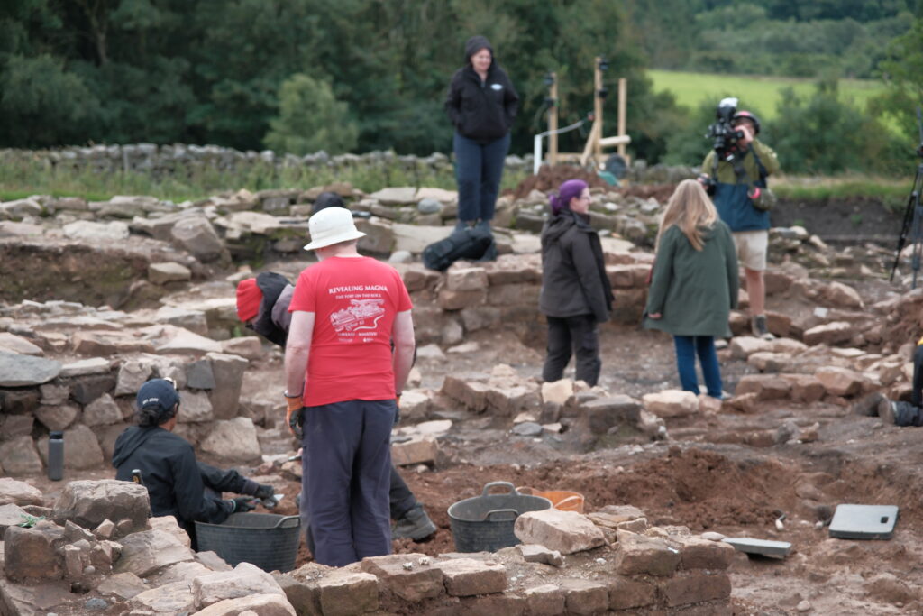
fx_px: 3077
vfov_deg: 11.4
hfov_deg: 17.1
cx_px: 462
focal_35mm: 120
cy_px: 308
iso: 500
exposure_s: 1/1100
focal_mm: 80
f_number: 4
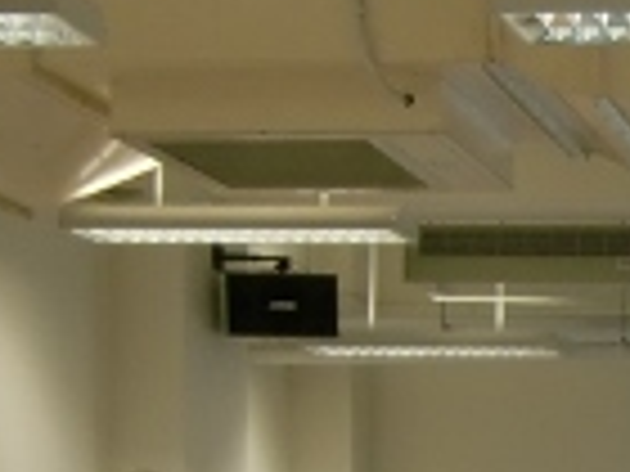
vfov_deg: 10.8
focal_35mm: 128
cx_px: 1012
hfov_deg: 14.2
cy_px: 863
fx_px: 2330
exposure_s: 1/60
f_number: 2.6
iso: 125
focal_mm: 4.9
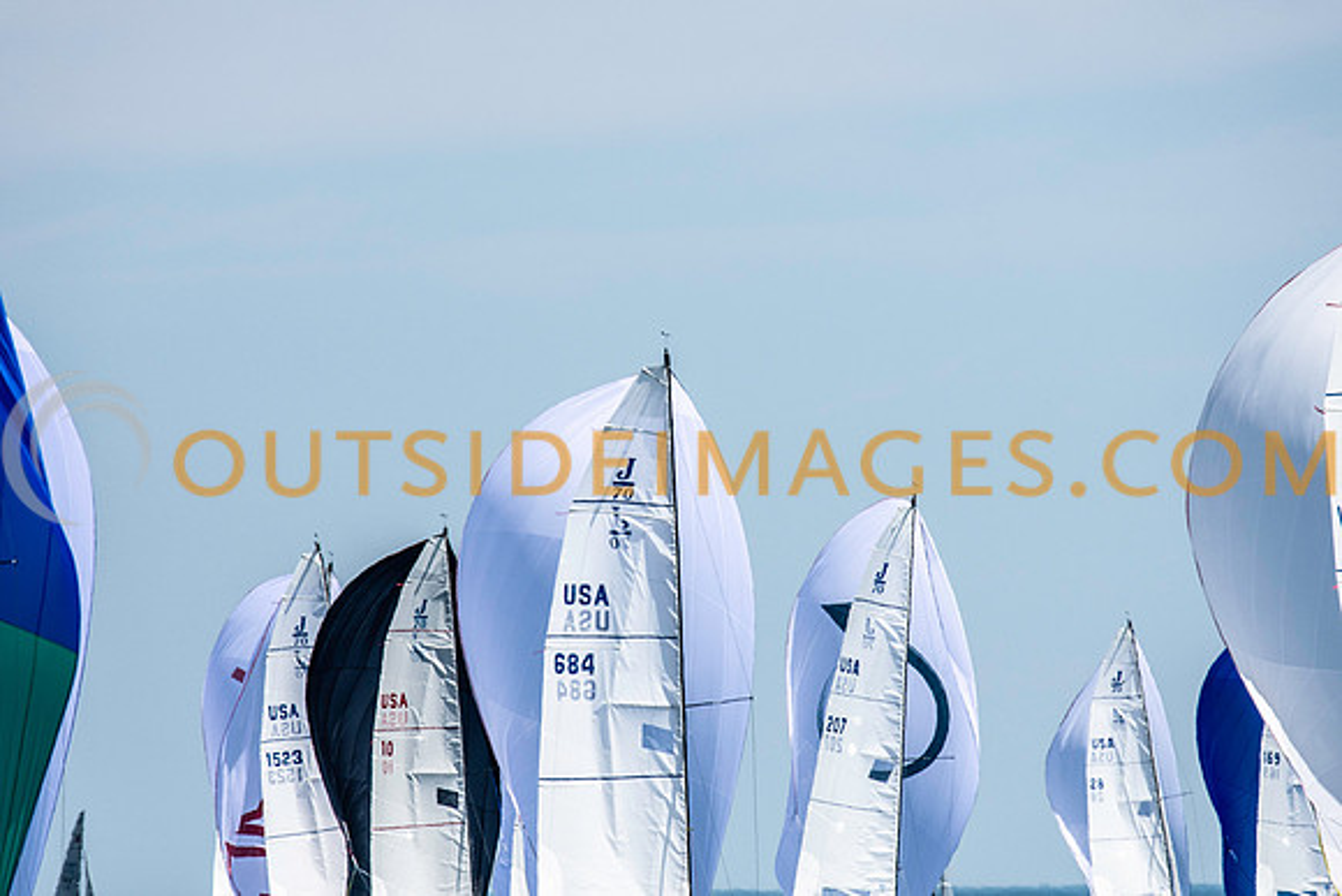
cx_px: 671
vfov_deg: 3.0
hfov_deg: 4.5
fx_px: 17074
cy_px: 448
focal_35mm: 458
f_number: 5.6
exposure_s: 1/4000
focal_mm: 300
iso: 320
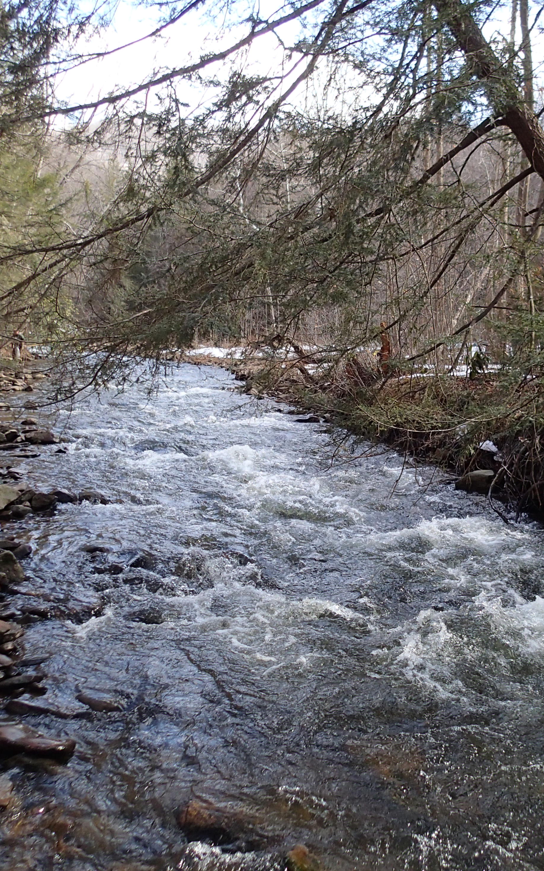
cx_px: 332
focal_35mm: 36
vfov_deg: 54.0
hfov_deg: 35.2
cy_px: 432
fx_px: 854
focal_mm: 4.5
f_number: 2
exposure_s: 1/800
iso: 200
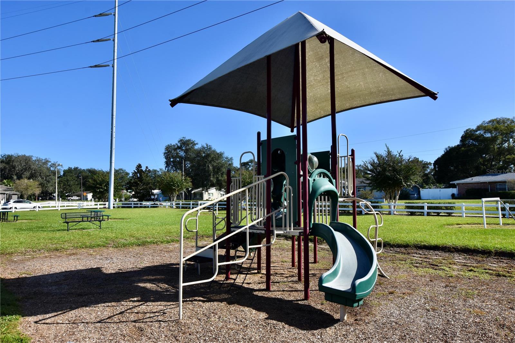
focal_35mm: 26
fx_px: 365
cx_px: 258
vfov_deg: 50.4
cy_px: 172
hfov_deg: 70.4
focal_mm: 17
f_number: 8
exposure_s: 1/500
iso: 200
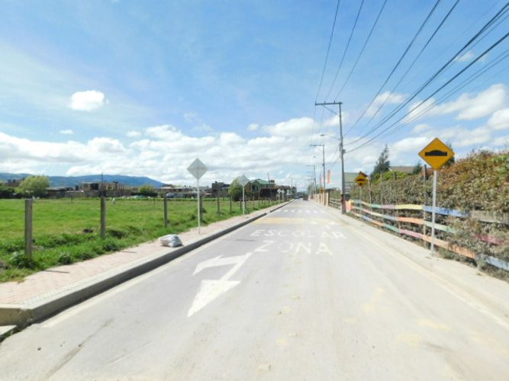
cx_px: 254
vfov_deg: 58.9
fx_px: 338
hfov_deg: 73.9
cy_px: 190
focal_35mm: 23
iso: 400
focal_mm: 4
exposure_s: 1/1500
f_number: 6
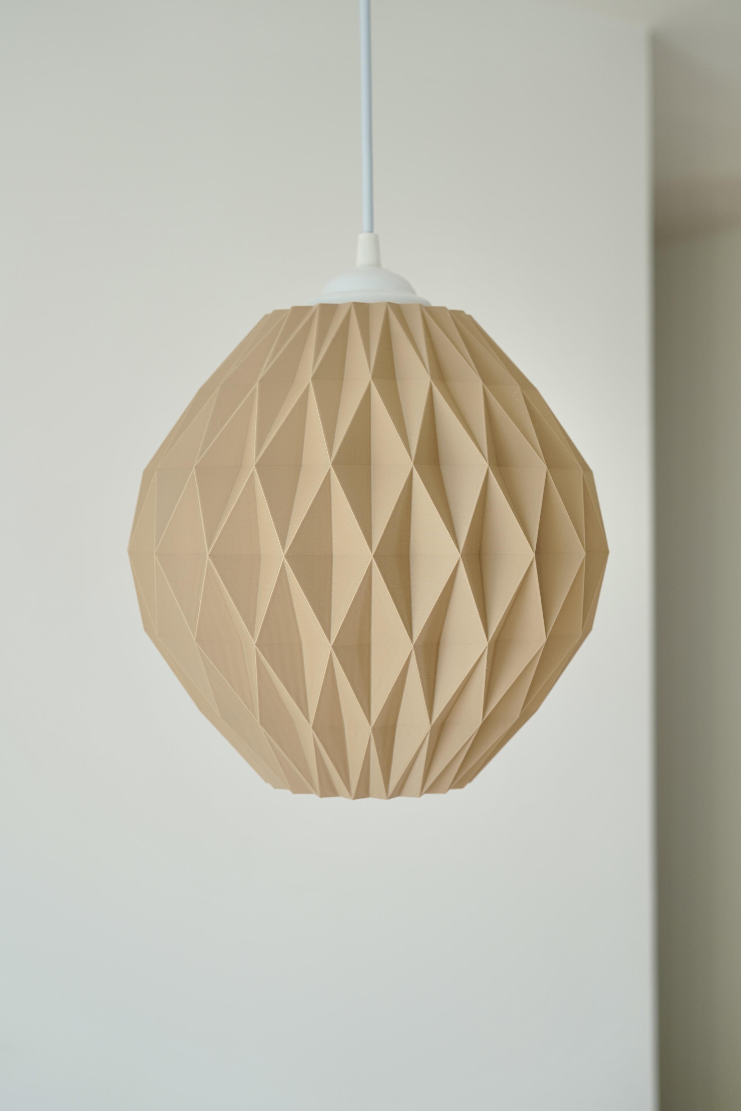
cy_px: 556
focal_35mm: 35
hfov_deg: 37.8
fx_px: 1081
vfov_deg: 54.4
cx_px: 370
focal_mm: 35
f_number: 4
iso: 100
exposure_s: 1/80
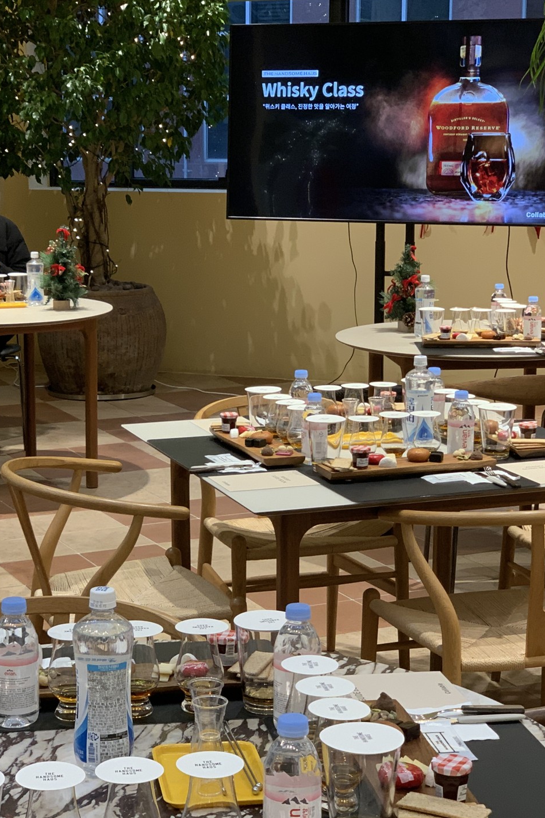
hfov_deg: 18.7
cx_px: 224
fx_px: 1658
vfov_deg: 27.7
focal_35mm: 73
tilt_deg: -9.4
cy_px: 412
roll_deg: -1.2
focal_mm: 6
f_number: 2.4
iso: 125
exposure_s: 1/60
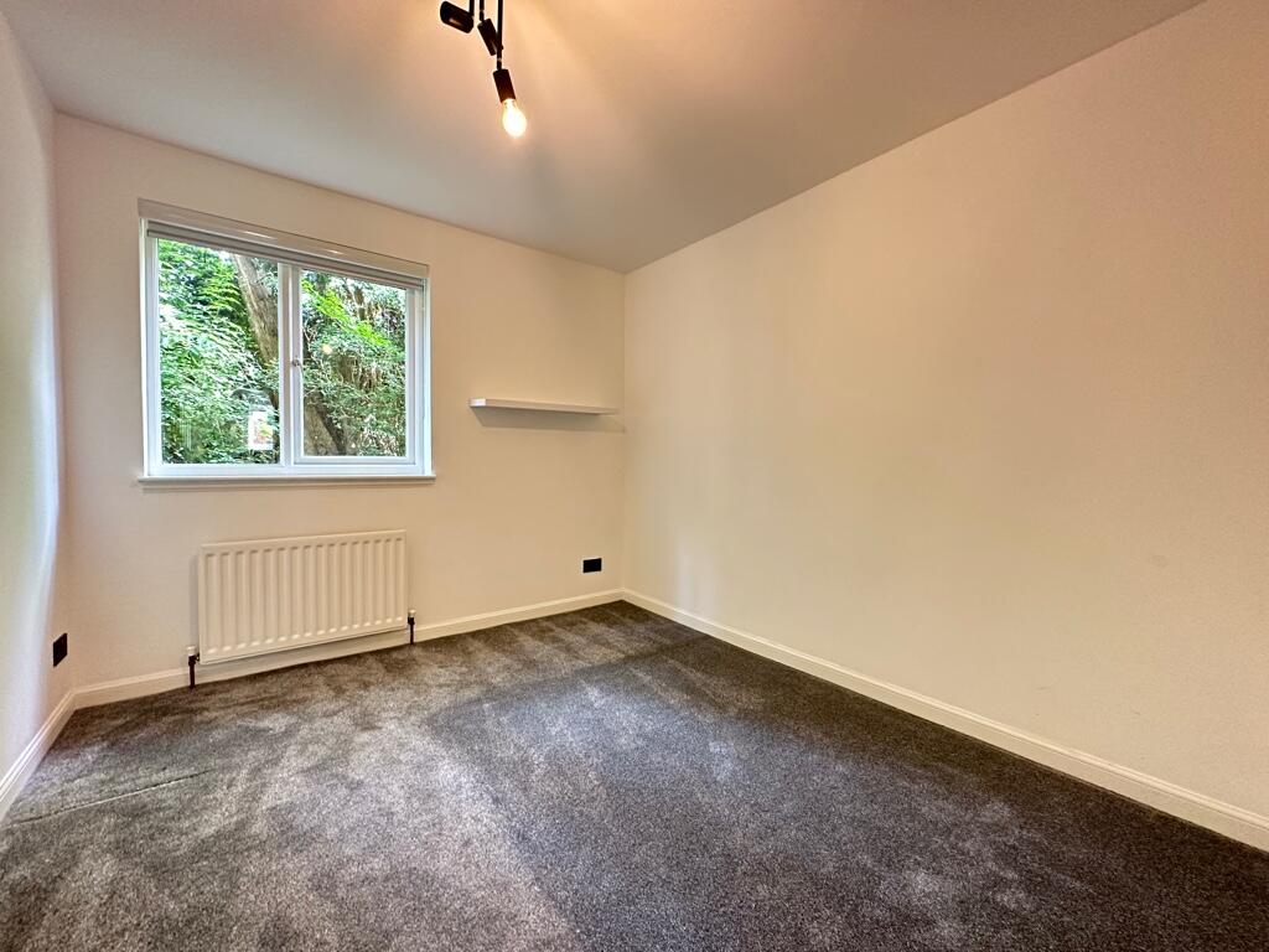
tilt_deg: -2.3
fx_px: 513
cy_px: 476
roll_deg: -0.4
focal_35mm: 14
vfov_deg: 85.7
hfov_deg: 102.1
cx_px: 634
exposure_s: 1/60
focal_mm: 2.22
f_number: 2.2
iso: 500
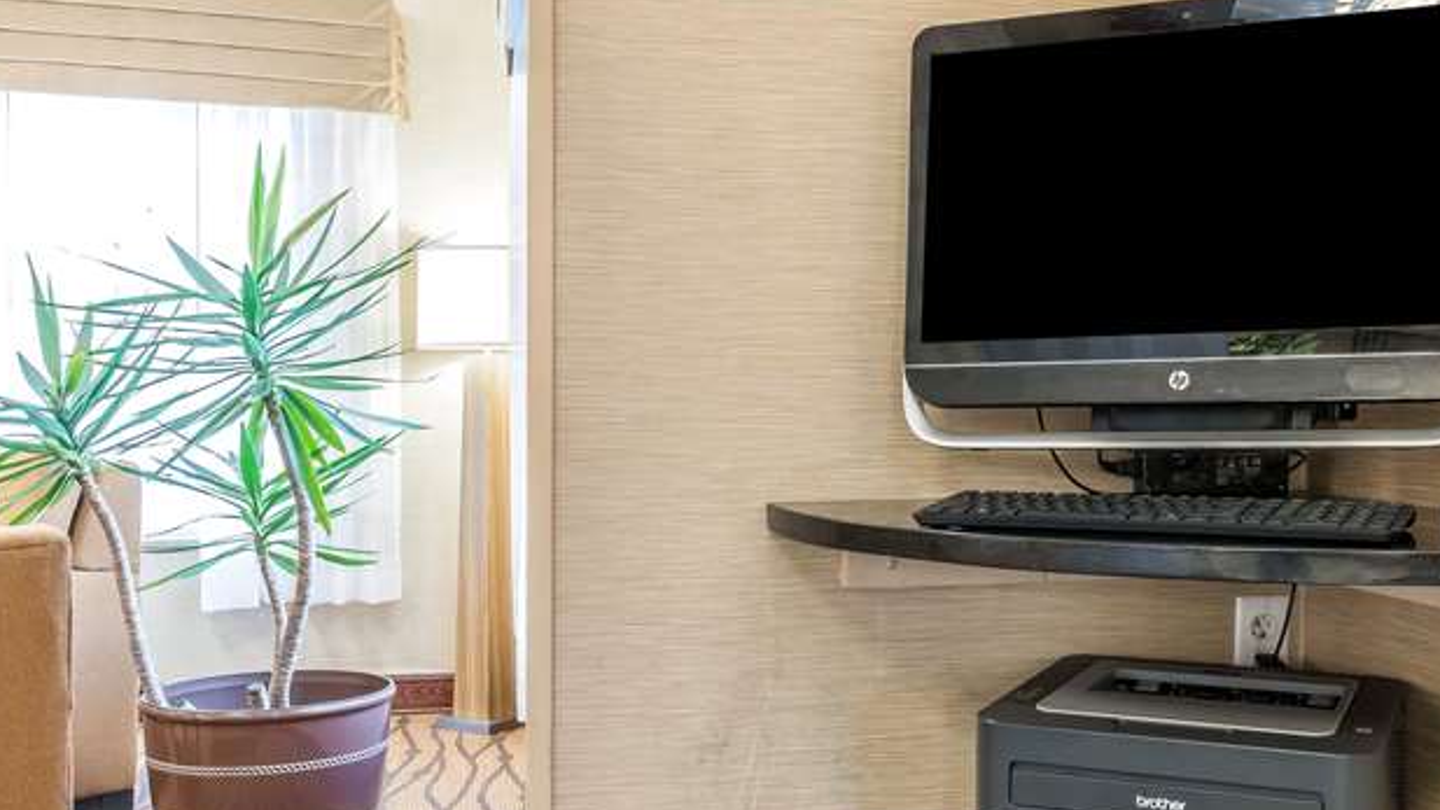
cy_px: 517
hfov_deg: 58.4
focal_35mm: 33
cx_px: 942
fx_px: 1260
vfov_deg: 35.4
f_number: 11
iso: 400
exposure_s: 1/1.67
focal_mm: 19
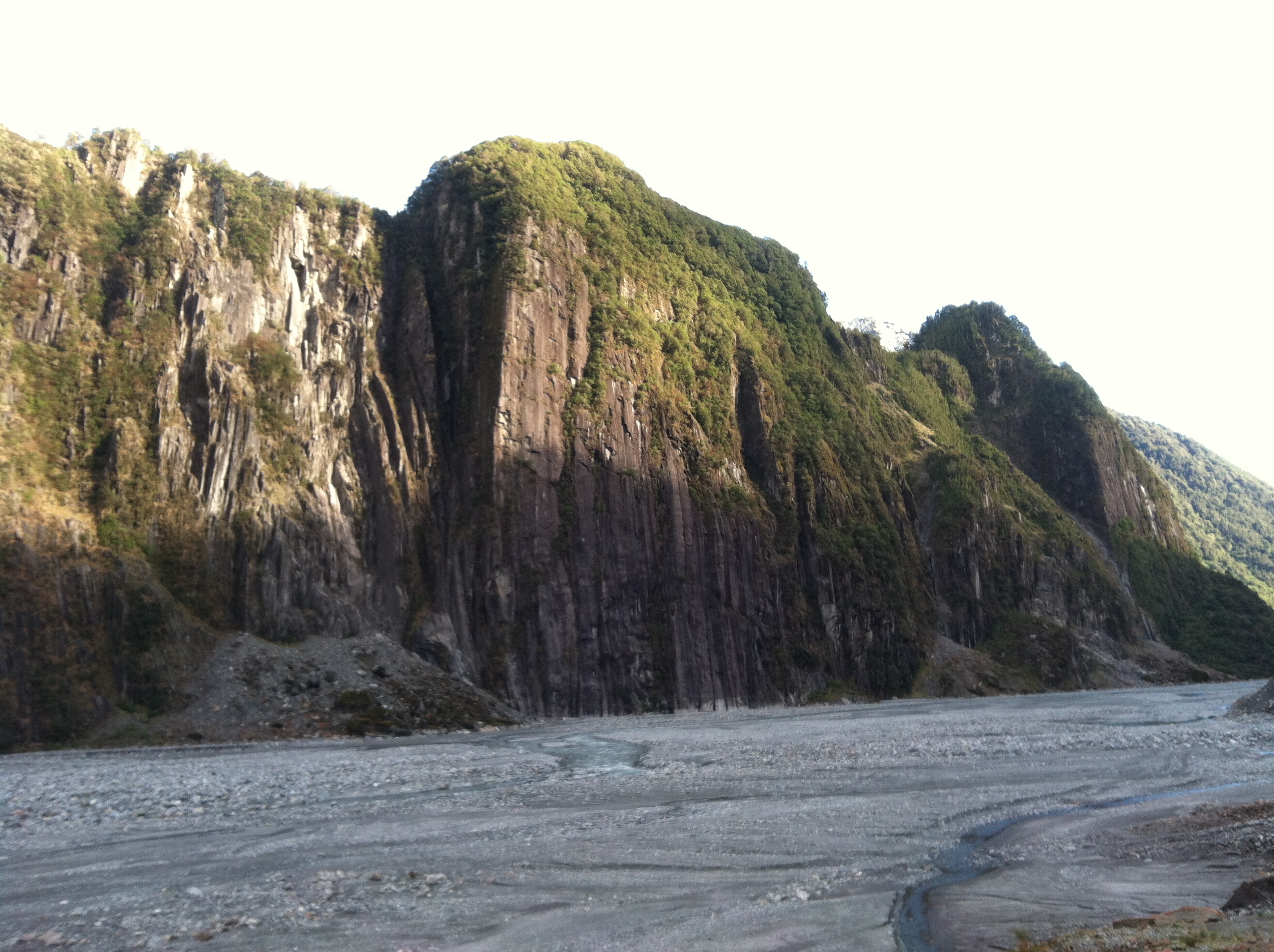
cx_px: 637
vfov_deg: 40.6
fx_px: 1286
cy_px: 476
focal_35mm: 35
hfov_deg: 52.7
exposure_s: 1/146
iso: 80
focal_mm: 3.85
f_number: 2.8
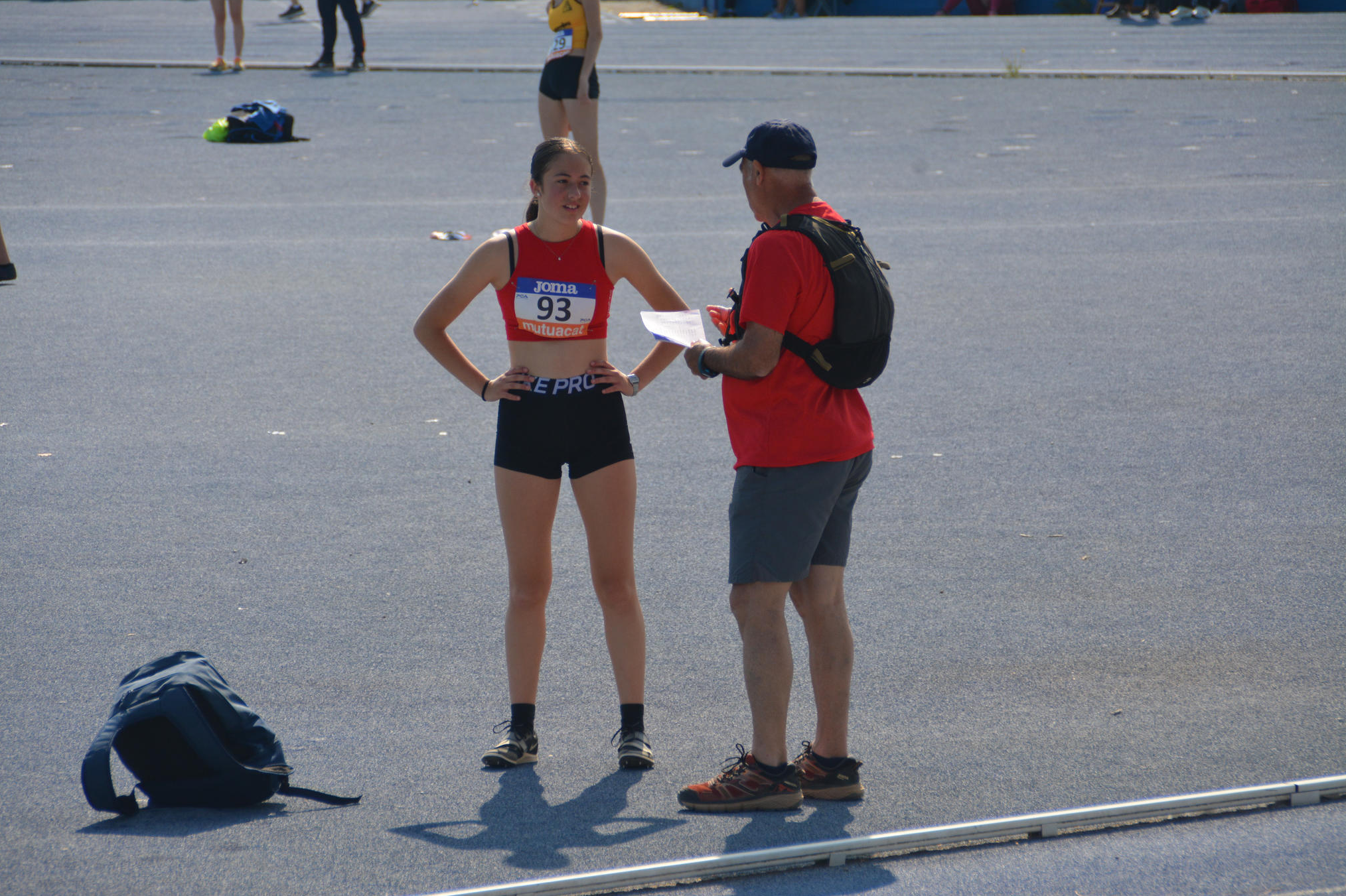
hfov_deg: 6.8
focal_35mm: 303
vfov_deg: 4.5
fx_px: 11325
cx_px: 670
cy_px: 448
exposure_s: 1/1600
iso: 400
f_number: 6.3
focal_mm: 200
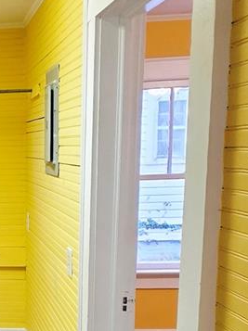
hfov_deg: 21.5
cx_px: -133
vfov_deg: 33.7
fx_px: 536
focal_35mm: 56
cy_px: 245
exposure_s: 1/60.2
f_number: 1.9
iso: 250
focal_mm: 2.2
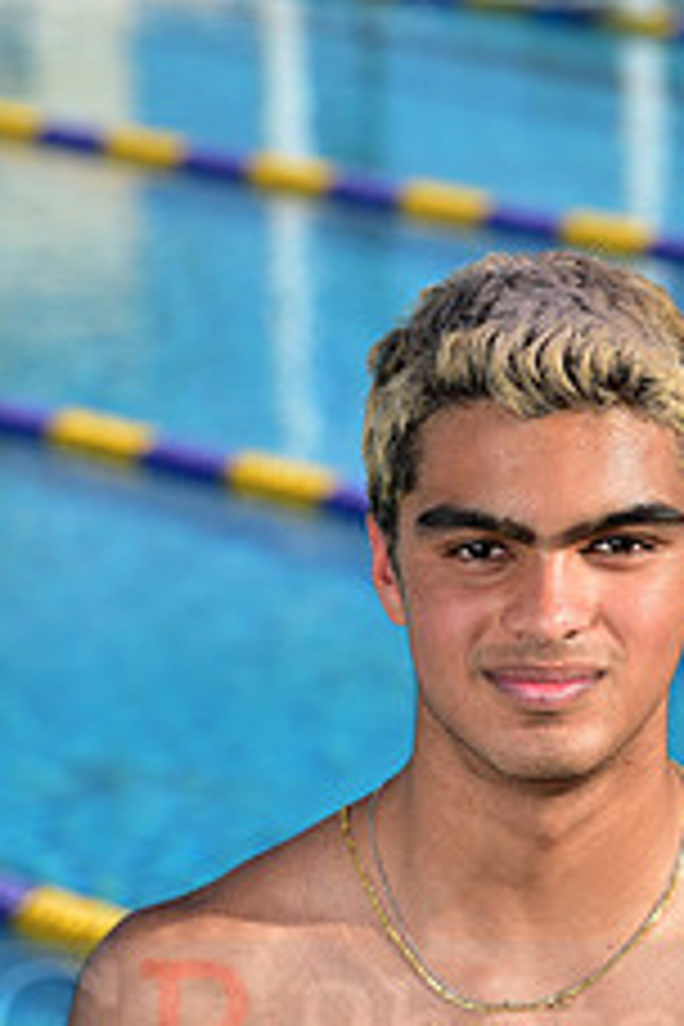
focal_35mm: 305
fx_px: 8692
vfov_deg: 6.7
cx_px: 614
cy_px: 1004
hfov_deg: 4.5
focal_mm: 120
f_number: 6.3
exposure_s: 1/250
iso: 64
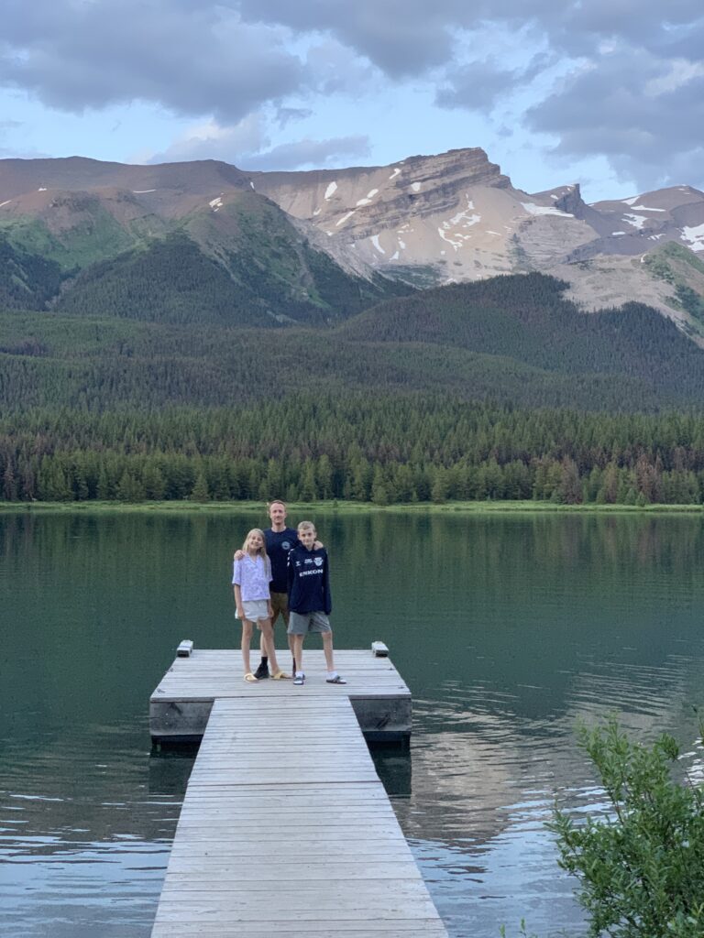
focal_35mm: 52
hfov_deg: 28.0
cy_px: 469
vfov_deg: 36.8
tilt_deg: +1.7
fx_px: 1410
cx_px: 352
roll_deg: -0.2
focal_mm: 6
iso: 320
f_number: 2.4
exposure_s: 1/60
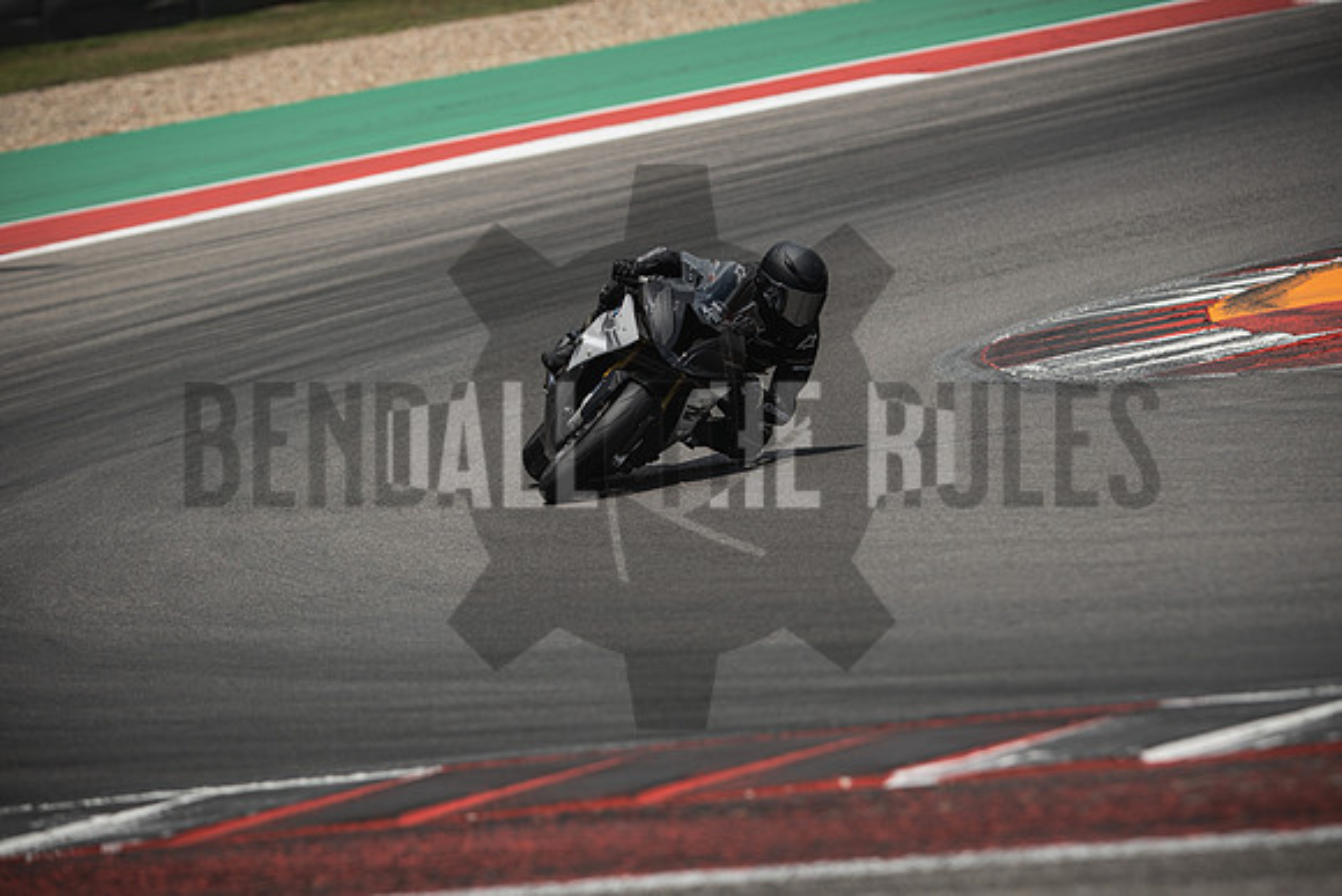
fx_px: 11185
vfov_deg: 4.6
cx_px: 671
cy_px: 448
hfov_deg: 6.9
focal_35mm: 300
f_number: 3.2
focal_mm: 200
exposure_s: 1/2000
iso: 125
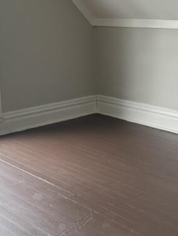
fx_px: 445
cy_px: 121
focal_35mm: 65
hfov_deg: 22.4
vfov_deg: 29.8
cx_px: 136
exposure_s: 1/121
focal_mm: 6.76
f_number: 1.78
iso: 200
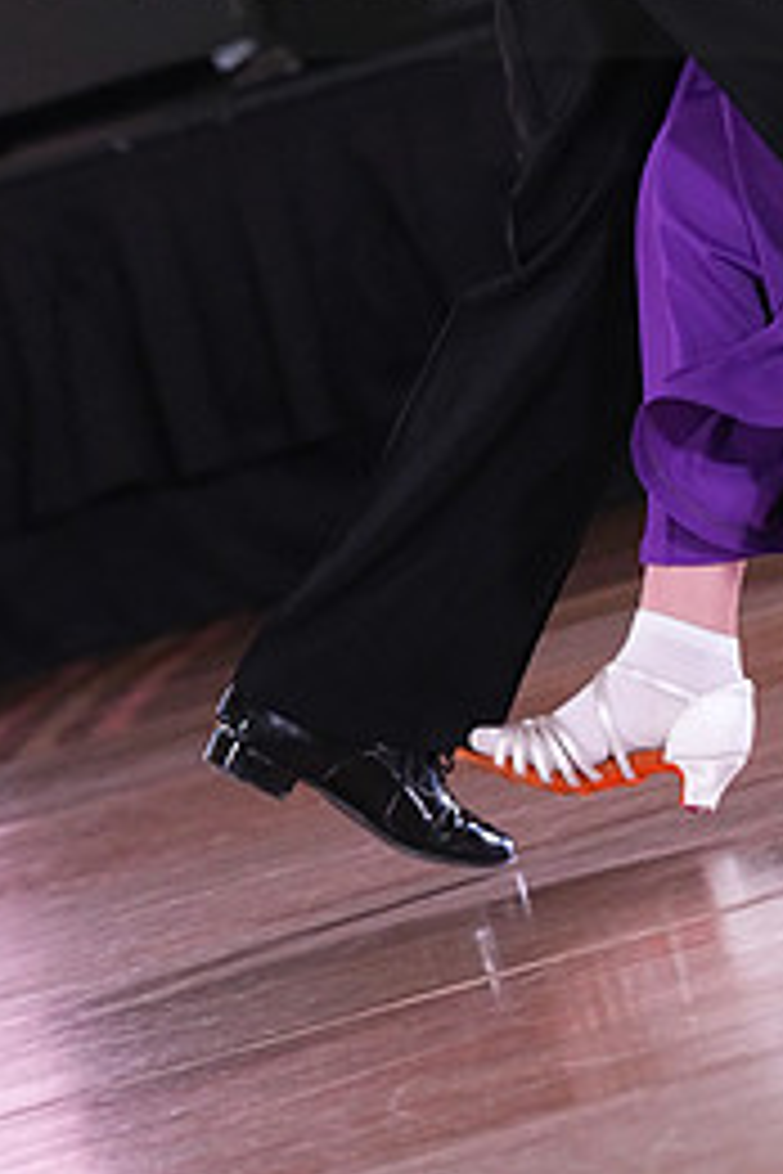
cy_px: -90
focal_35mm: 342
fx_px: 11157
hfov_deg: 4.0
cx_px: 574
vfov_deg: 6.0
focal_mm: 154
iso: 8000
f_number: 5
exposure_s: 1/400
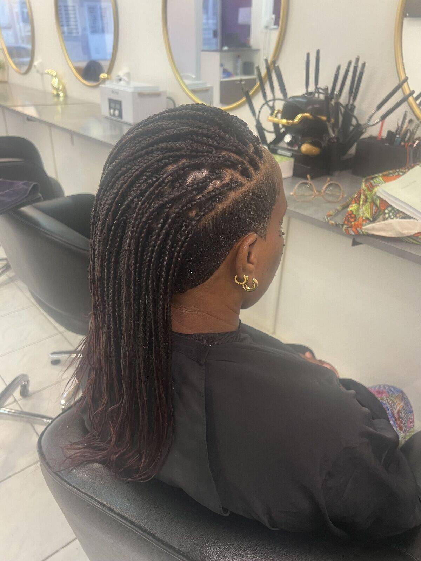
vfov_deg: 67.3
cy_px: 280
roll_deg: -2.6
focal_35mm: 26
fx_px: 422
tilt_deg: -28.4
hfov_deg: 53.1
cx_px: 210
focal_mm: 5.7
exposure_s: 1/50
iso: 80
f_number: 1.5
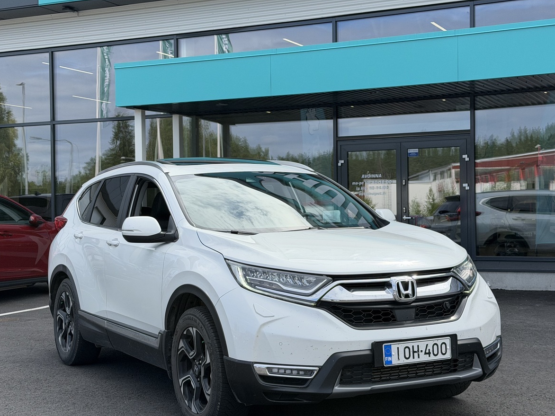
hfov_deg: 32.7
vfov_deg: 24.8
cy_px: 212
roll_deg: +0.0
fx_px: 946
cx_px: 259
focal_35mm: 59
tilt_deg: -0.3
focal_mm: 6.76
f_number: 1.78
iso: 80
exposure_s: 1/3534
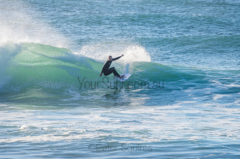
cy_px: 80
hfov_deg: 3.4
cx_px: 120
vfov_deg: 2.2
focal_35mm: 613
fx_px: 4083
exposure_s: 1/320
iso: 64
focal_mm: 500
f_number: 8
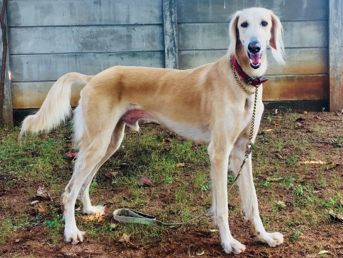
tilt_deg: -7.3
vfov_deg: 48.2
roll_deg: +1.1
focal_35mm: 29
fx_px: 287
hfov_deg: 61.7
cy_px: 129
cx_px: 172
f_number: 2.2
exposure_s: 1/100
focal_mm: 4.15
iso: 25
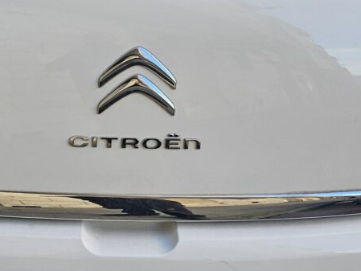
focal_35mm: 82
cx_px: 119
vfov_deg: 18.0
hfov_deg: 23.7
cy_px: 105
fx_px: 855
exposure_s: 1/106
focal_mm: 6.3
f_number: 1.7
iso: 10
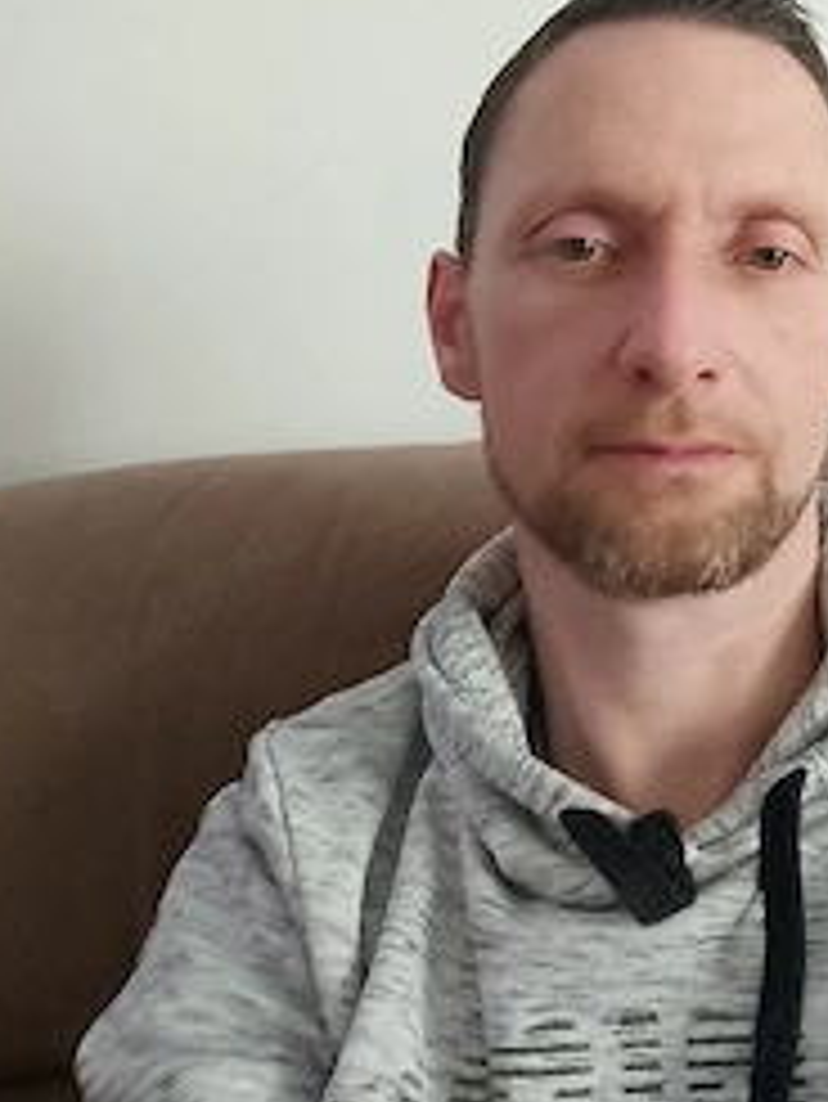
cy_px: 310
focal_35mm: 31
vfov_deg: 56.2
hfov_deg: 44.1
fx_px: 988
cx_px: 616
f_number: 2.45
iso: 198
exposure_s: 1/30
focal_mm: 3.27
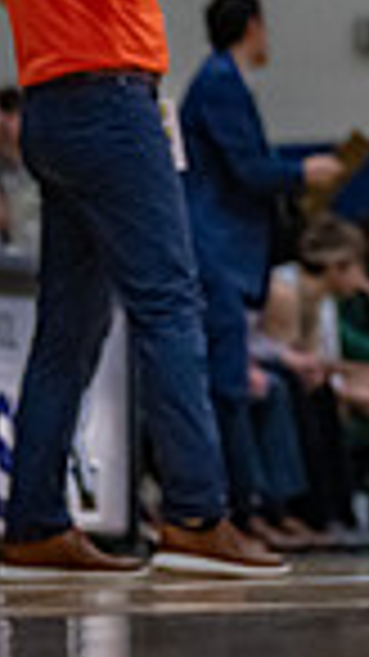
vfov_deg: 5.8
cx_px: 720
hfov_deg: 3.3
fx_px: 6443
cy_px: -135
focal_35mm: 370
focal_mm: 83
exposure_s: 1/1000
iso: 2500
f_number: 2.8
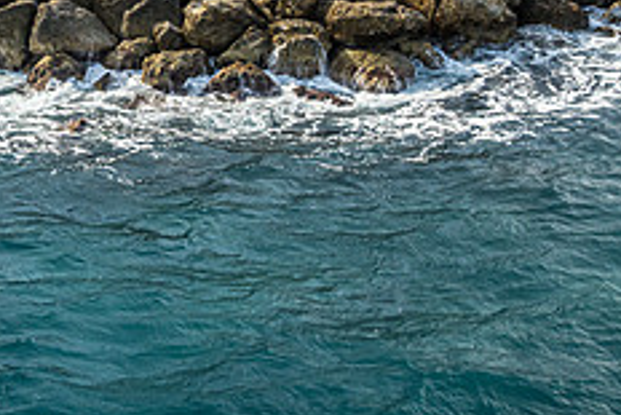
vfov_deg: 14.0
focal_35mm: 95
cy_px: -82
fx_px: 1640
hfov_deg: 21.1
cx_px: 107
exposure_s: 1/640
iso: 400
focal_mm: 25
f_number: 5.6
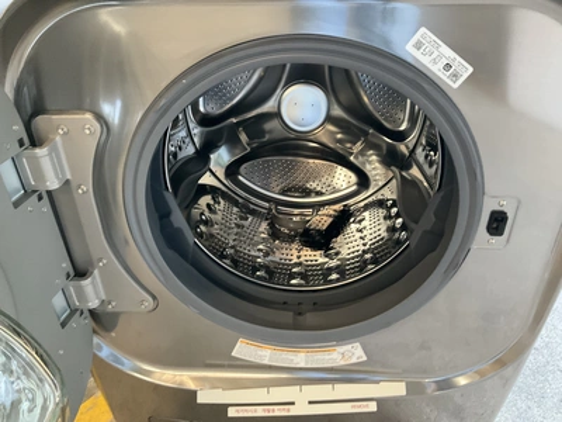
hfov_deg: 61.7
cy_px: 211
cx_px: 281
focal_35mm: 29
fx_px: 471
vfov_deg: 48.2
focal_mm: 3
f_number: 1.8
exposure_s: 1/30
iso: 250
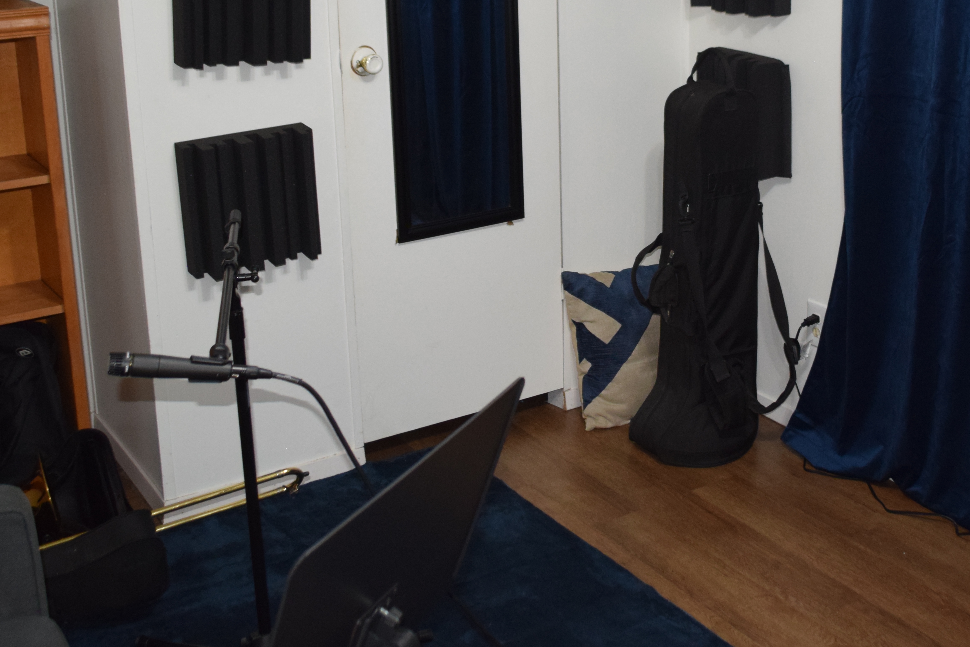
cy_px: 173
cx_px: 613
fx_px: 1320
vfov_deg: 27.2
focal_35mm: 49
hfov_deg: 40.0
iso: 1100
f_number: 3.5
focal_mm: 18
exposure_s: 1/60
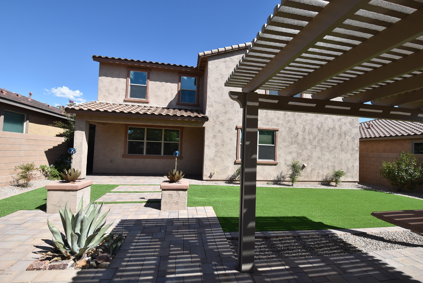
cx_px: 212
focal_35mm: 15
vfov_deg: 77.4
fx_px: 176
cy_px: 142
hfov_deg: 100.3
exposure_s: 1/320
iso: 200
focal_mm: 10
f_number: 9
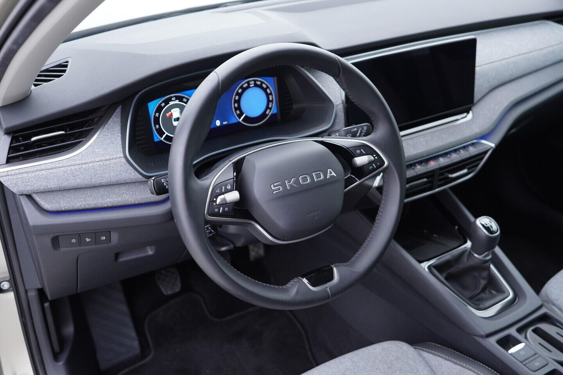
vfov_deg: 36.9
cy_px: 188
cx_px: 282
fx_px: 563
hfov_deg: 53.1
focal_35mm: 36
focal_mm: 24
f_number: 2.8
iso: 320
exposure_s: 1/40
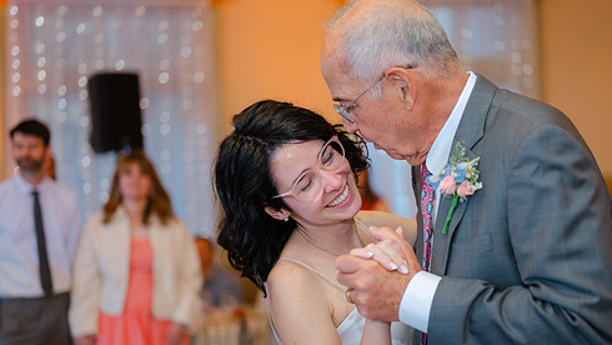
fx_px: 1006
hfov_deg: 33.8
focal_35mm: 62
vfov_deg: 19.4
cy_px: 208
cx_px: 332
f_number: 1.8
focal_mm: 50
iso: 320
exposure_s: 1/125
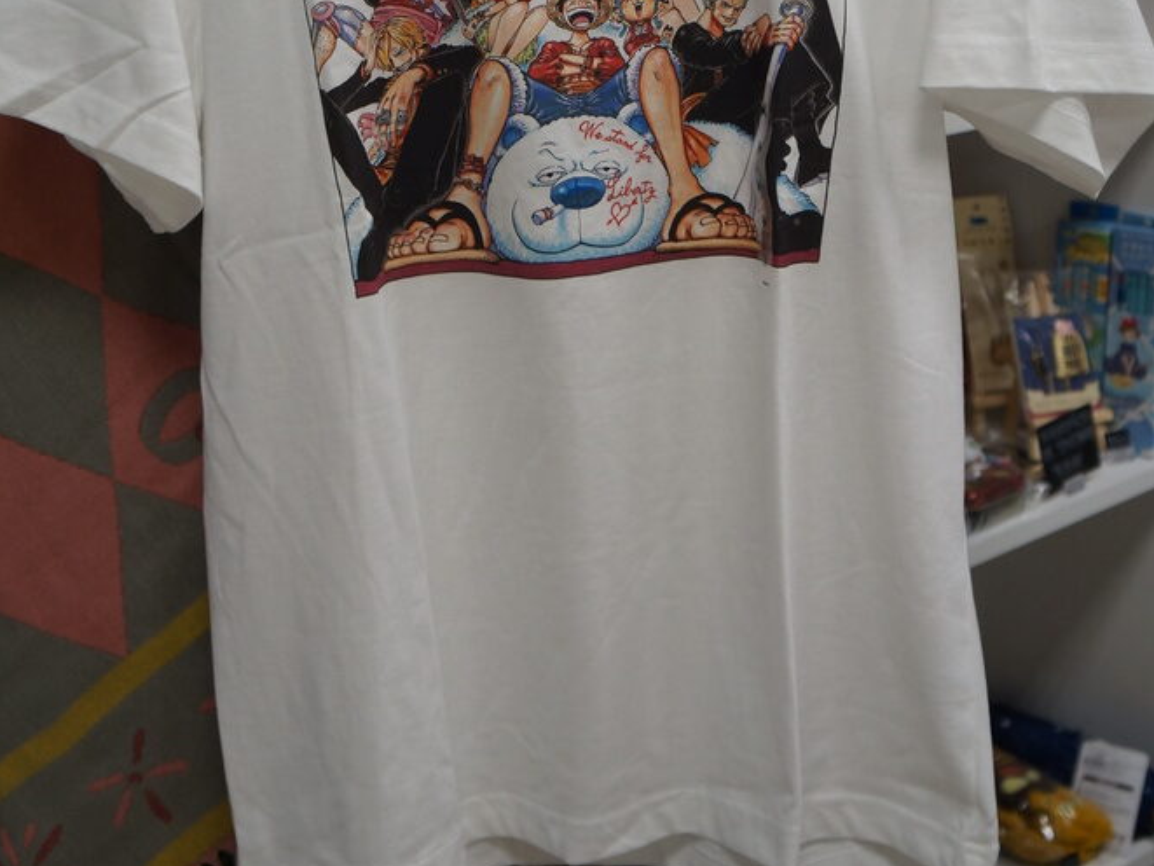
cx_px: 576
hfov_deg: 31.7
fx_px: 2034
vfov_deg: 23.6
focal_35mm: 61
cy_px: 141
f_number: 4
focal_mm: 28
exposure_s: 1/60
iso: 500
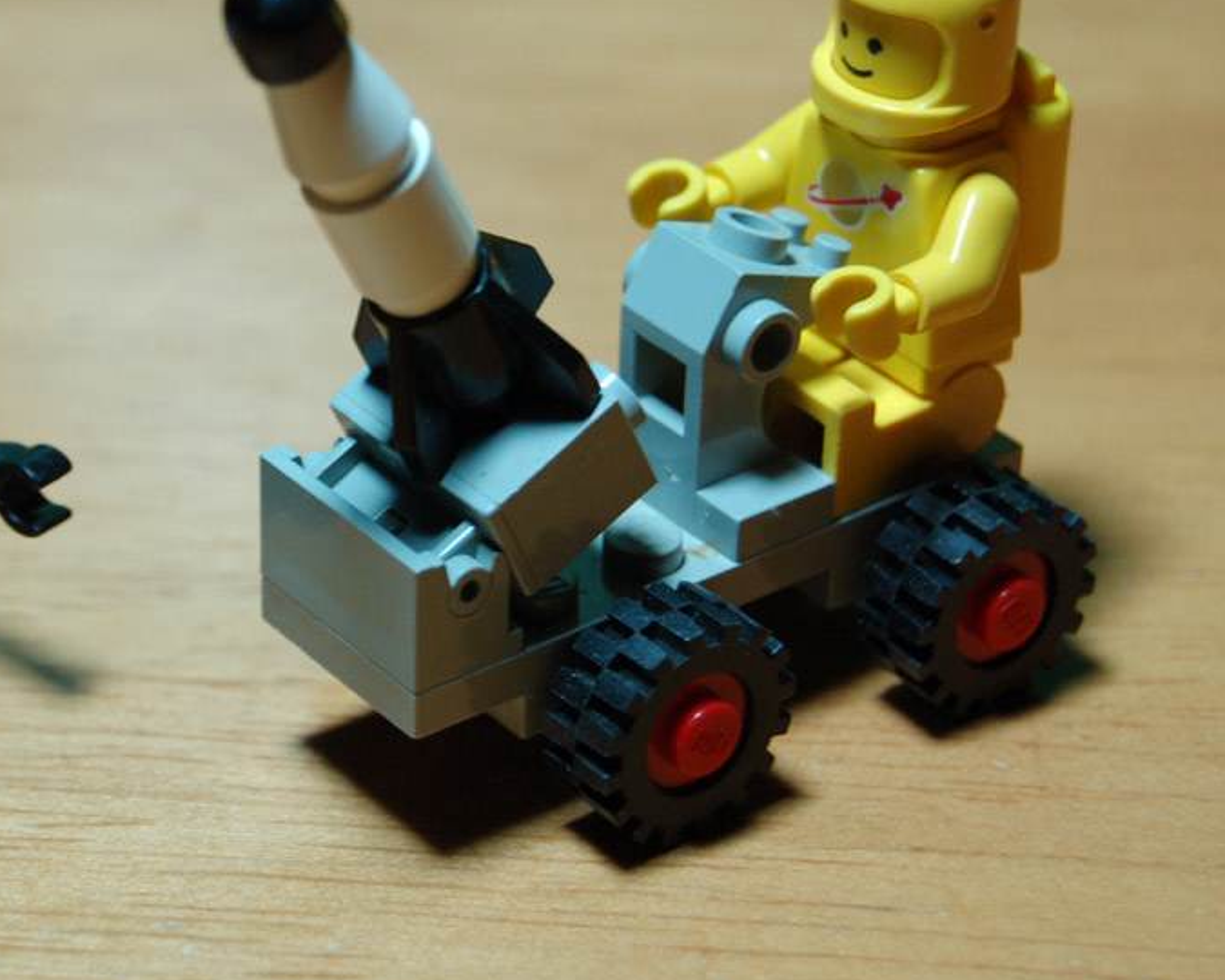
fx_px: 4713
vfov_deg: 11.8
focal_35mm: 130
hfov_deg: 14.8
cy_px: 276
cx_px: 372
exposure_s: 1/30
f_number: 5.6
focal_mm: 52
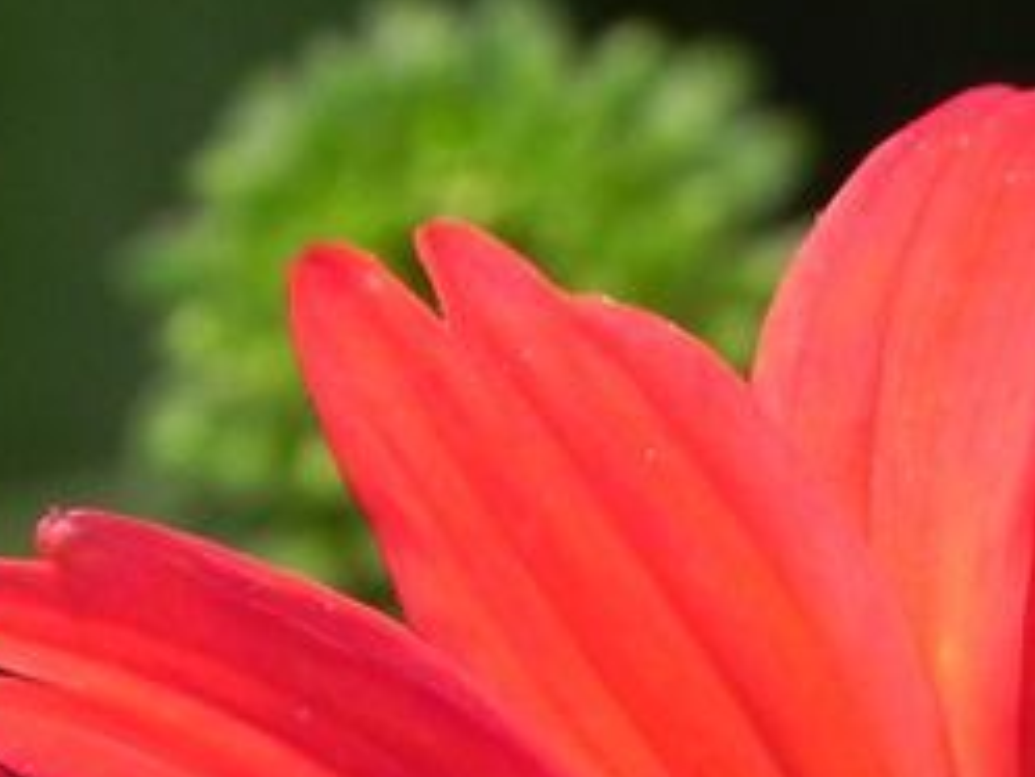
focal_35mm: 787
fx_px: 23542
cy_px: 1612
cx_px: 1025
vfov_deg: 1.9
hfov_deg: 2.5
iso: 160
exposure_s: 1/320
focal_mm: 32.7
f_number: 5
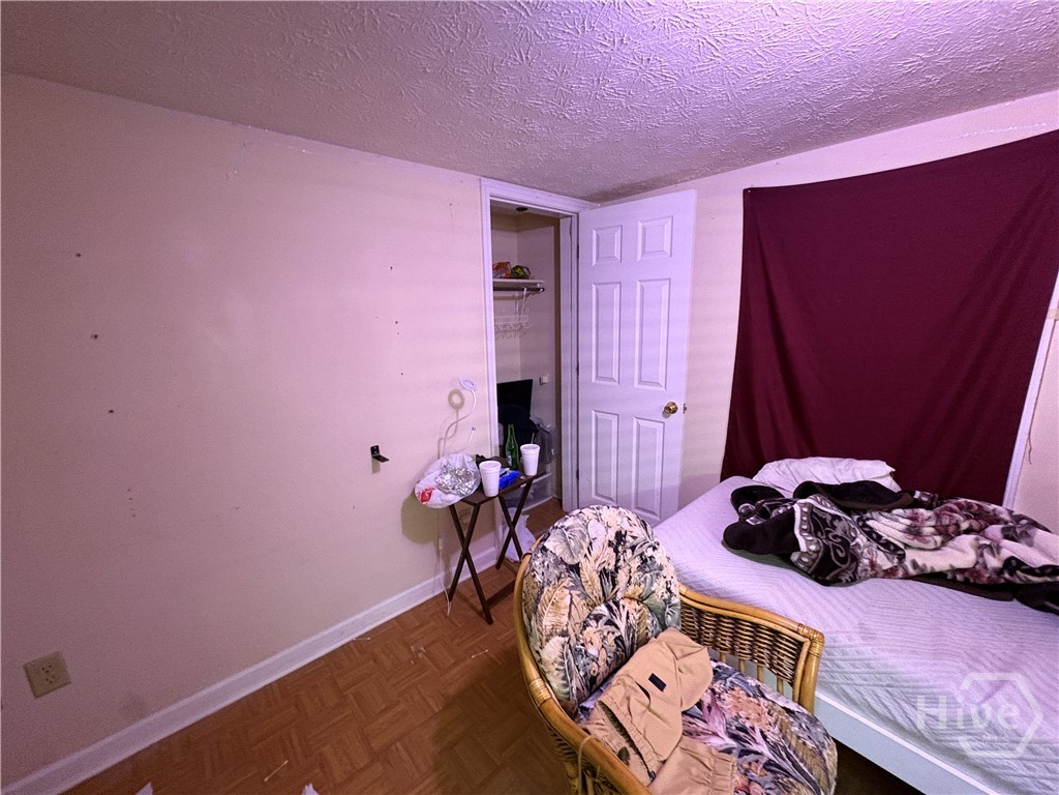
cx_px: 530
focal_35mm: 14
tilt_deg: -11.9
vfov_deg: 85.7
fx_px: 428
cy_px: 398
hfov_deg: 102.1
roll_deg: +2.1
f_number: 2.2
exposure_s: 1/40
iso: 640
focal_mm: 2.22
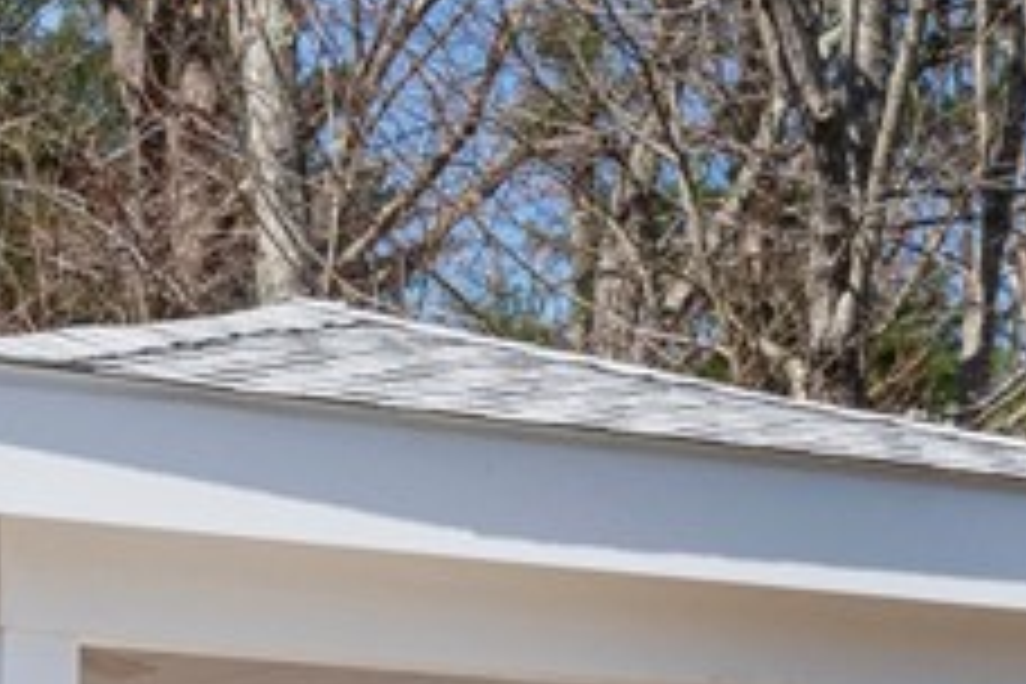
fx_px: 4075
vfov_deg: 9.0
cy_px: 1354
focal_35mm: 143
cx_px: 302
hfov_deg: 14.3
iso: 400
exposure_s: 1/500
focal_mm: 20
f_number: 14
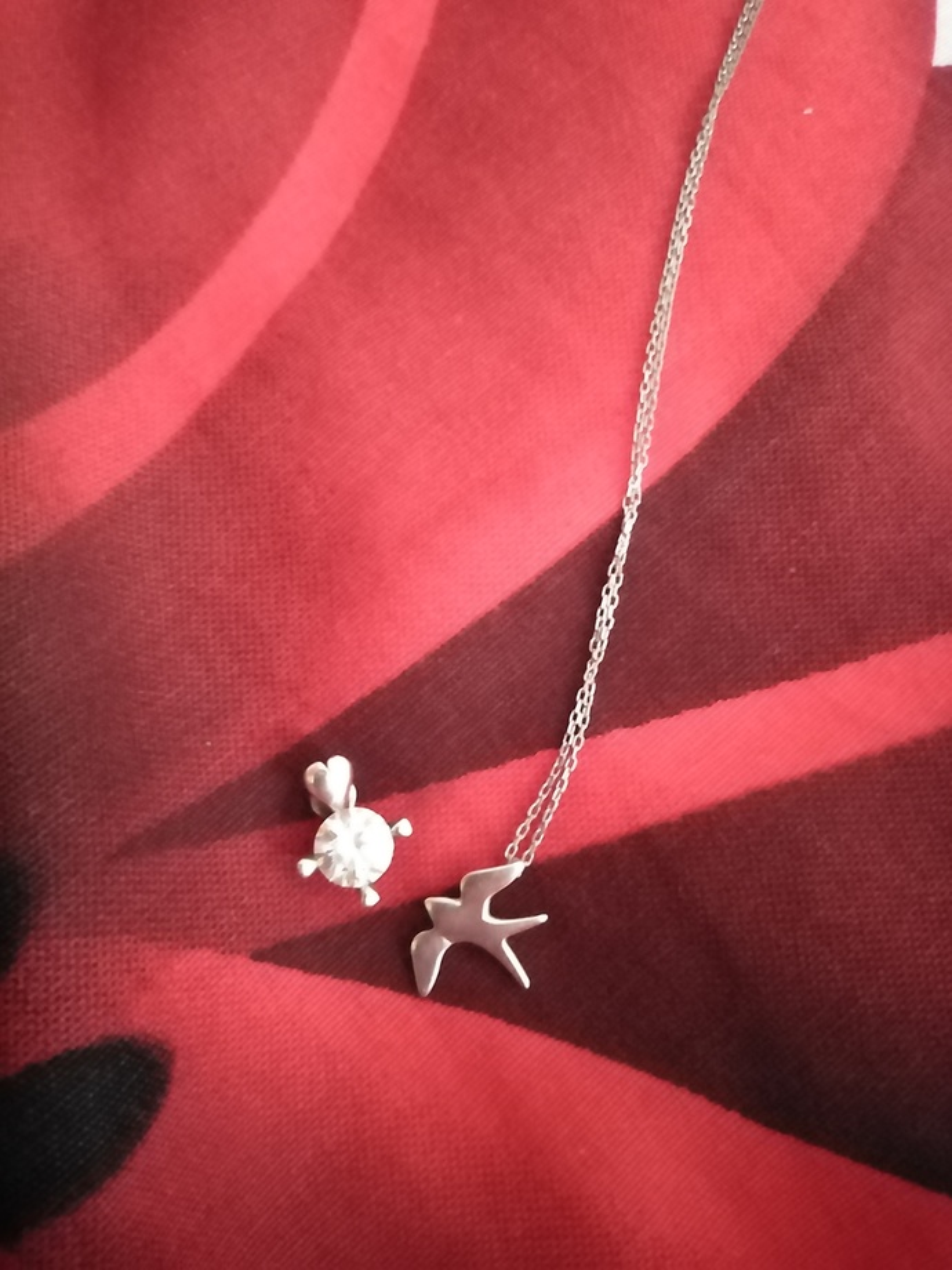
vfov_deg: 67.3
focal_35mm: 26
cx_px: 476
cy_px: 635
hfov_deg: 53.1
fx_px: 953
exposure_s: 1/15
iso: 4606
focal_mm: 3.62
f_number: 1.8
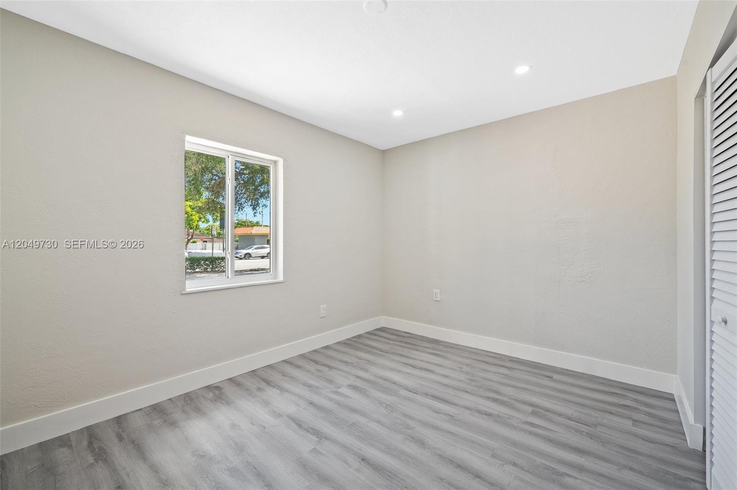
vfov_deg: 81.1
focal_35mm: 14
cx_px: 368
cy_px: 245
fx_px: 286
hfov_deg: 104.3
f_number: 8
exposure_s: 1/5
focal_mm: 14
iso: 200
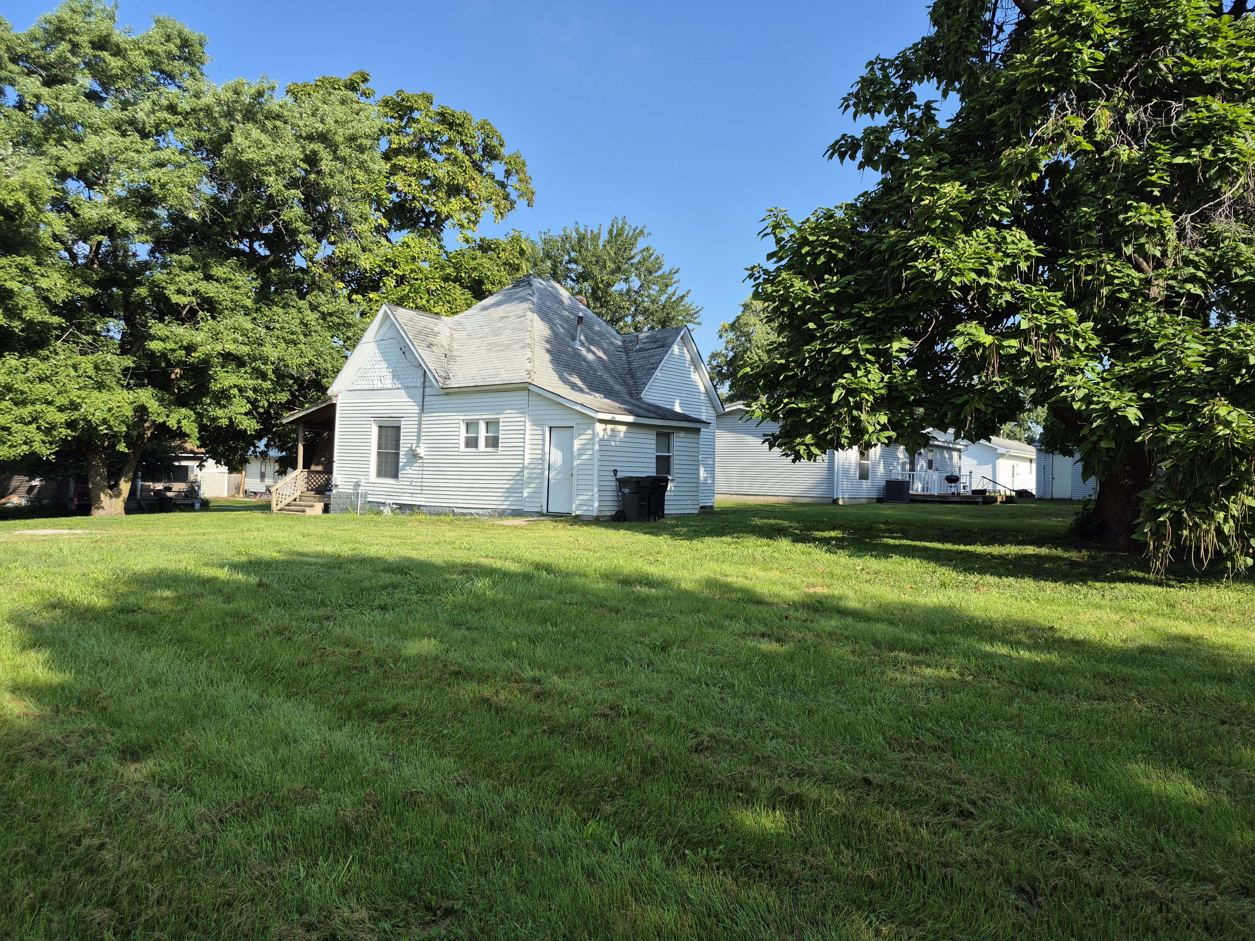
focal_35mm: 23
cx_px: 628
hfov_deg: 73.9
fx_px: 834
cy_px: 470
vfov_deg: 58.9
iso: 25
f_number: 1.8
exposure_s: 1/1004
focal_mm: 5.4
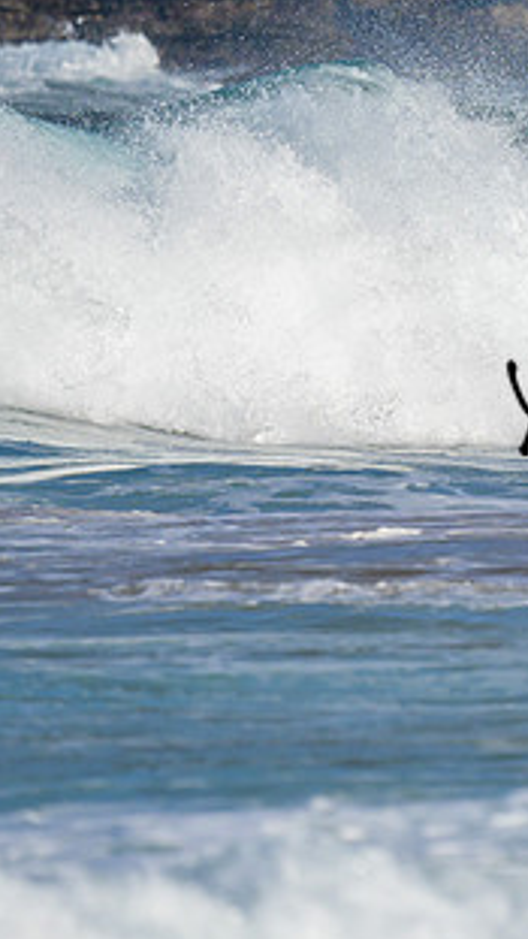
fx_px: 53399
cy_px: 364
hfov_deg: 0.6
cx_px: 982
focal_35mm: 2146
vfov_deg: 1.0
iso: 220
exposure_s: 1/2000
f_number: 6.3
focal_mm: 800
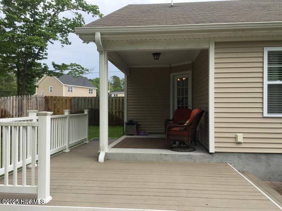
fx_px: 236
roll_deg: -0.4
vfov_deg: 48.2
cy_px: 106
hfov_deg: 61.7
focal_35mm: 29
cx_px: 141
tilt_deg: -1.5
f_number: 2.2
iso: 32
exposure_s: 1/807
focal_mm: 4.15
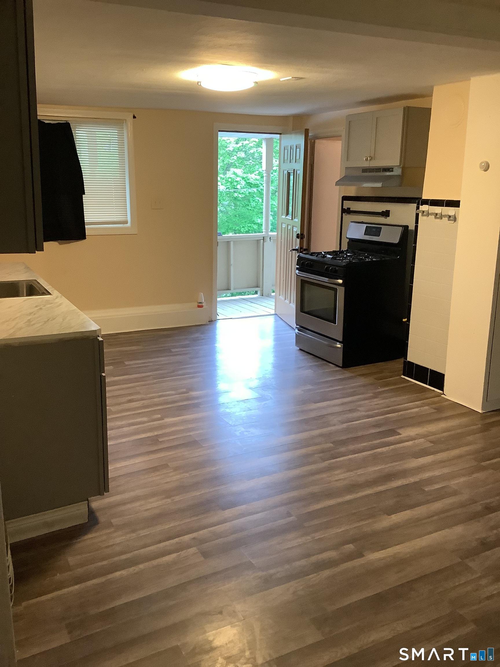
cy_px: 334
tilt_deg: -14.5
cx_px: 250
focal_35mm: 31
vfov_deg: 58.4
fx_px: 597
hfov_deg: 45.4
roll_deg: -0.1
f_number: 2.4
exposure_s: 1/60
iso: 320
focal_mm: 3.3
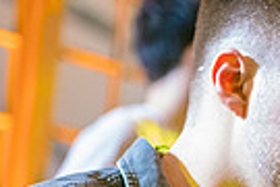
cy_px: 354
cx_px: 467
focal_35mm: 150
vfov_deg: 8.7
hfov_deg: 12.7
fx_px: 1167
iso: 5000
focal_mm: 35
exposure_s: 1/50
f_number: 1.4
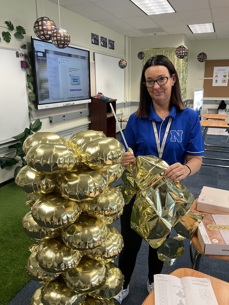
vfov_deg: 61.7
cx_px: 114
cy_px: 152
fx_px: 256
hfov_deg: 48.2
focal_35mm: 29
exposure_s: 1/60
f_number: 1.8
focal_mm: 3
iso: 100
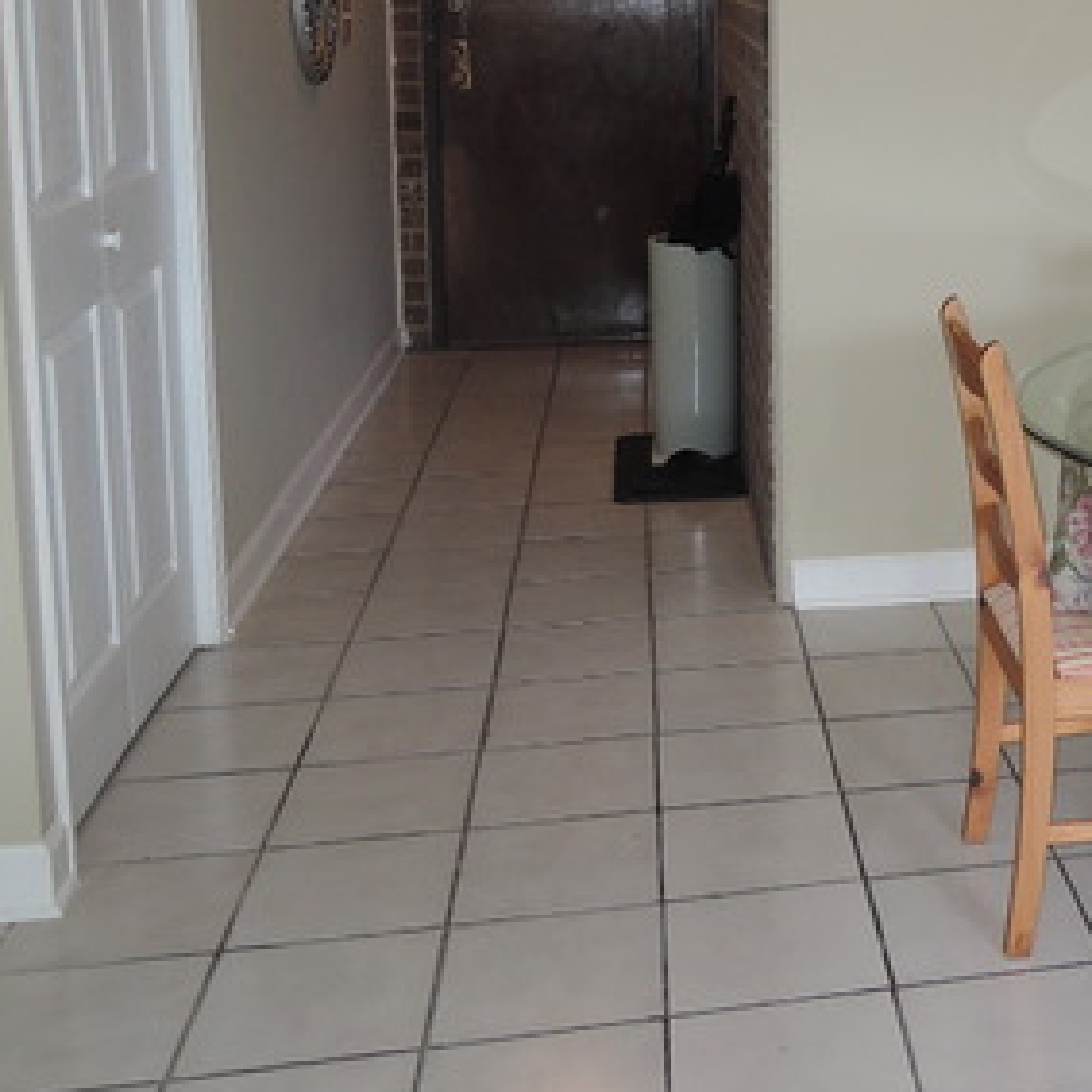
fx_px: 1713
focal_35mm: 48
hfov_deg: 32.4
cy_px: 212
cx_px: 1107
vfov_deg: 34.2
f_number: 2.8
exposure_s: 1/30
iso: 200
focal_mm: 5.1
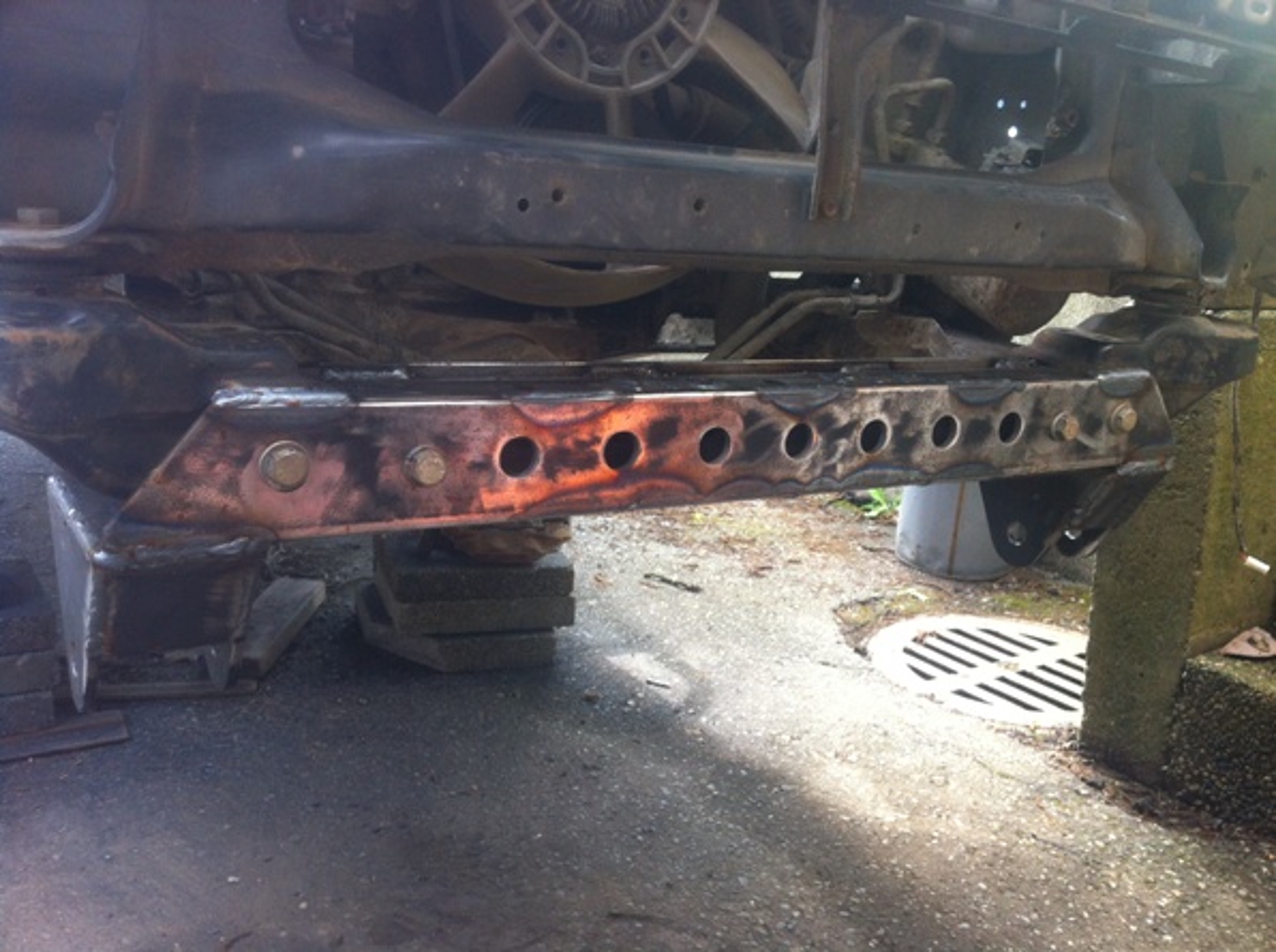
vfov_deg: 40.6
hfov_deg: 52.7
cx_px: 638
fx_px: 1288
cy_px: 476
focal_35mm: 35
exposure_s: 1/24
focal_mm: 3.85
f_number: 2.8
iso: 80
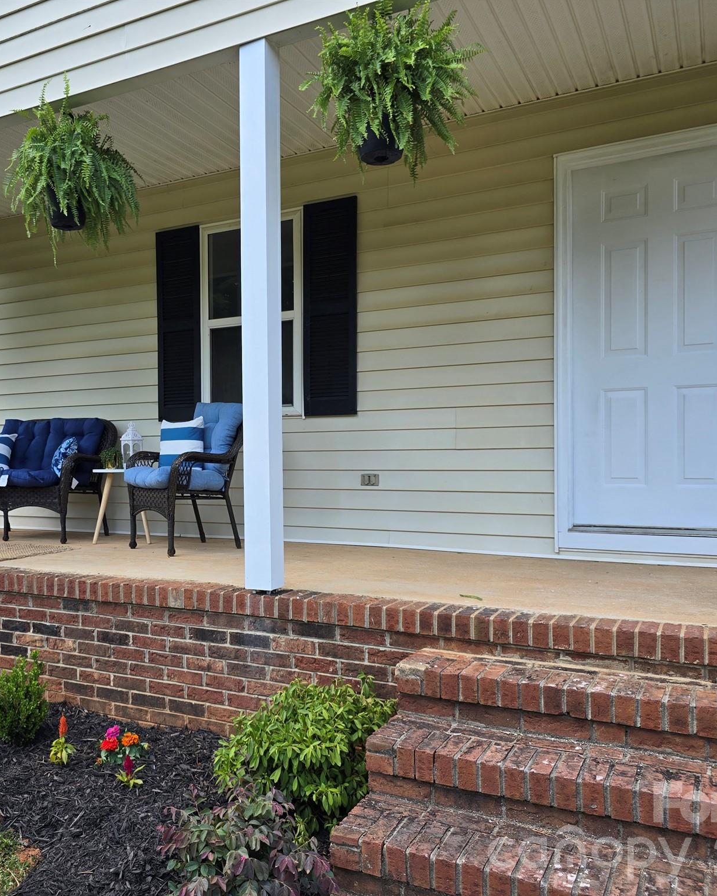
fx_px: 796
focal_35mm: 30
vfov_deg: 58.8
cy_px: 448
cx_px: 241
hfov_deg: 47.7
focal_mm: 6.3
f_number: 1.7
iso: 16
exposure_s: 1/180
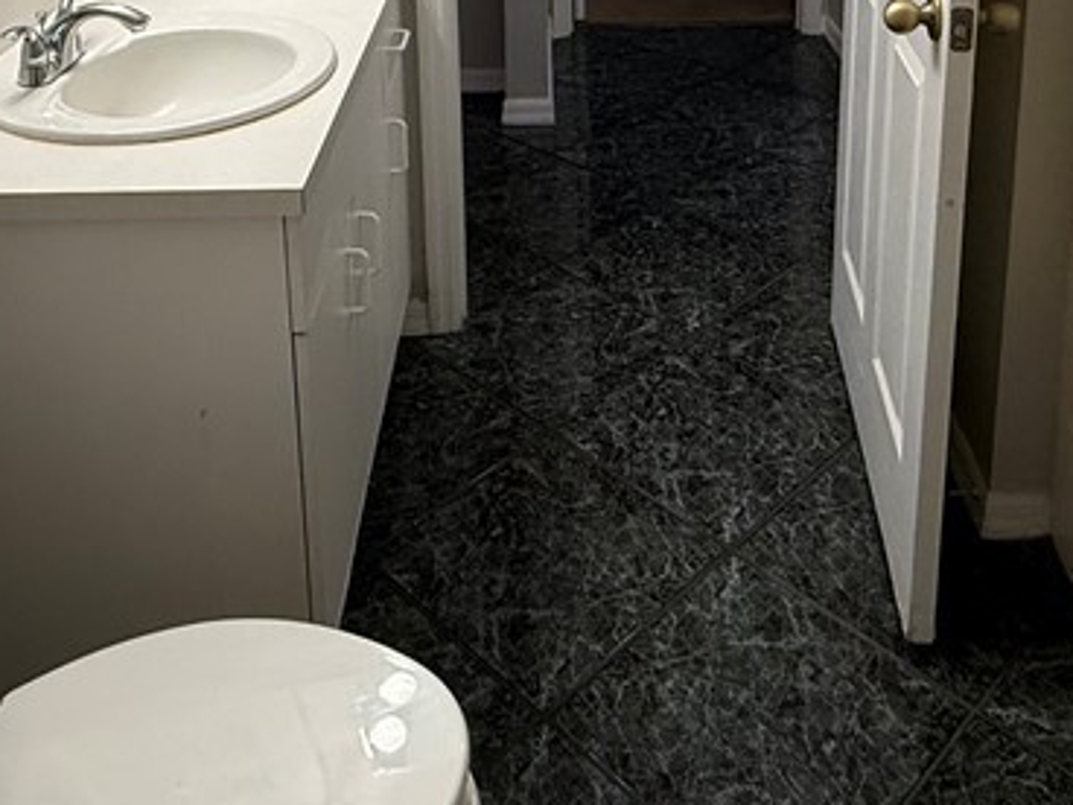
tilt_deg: -12.3
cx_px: 577
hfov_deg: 47.8
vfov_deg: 32.0
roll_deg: +1.0
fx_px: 1209
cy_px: -108
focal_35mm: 39
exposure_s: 1/120
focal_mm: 2.22
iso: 250
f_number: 2.2
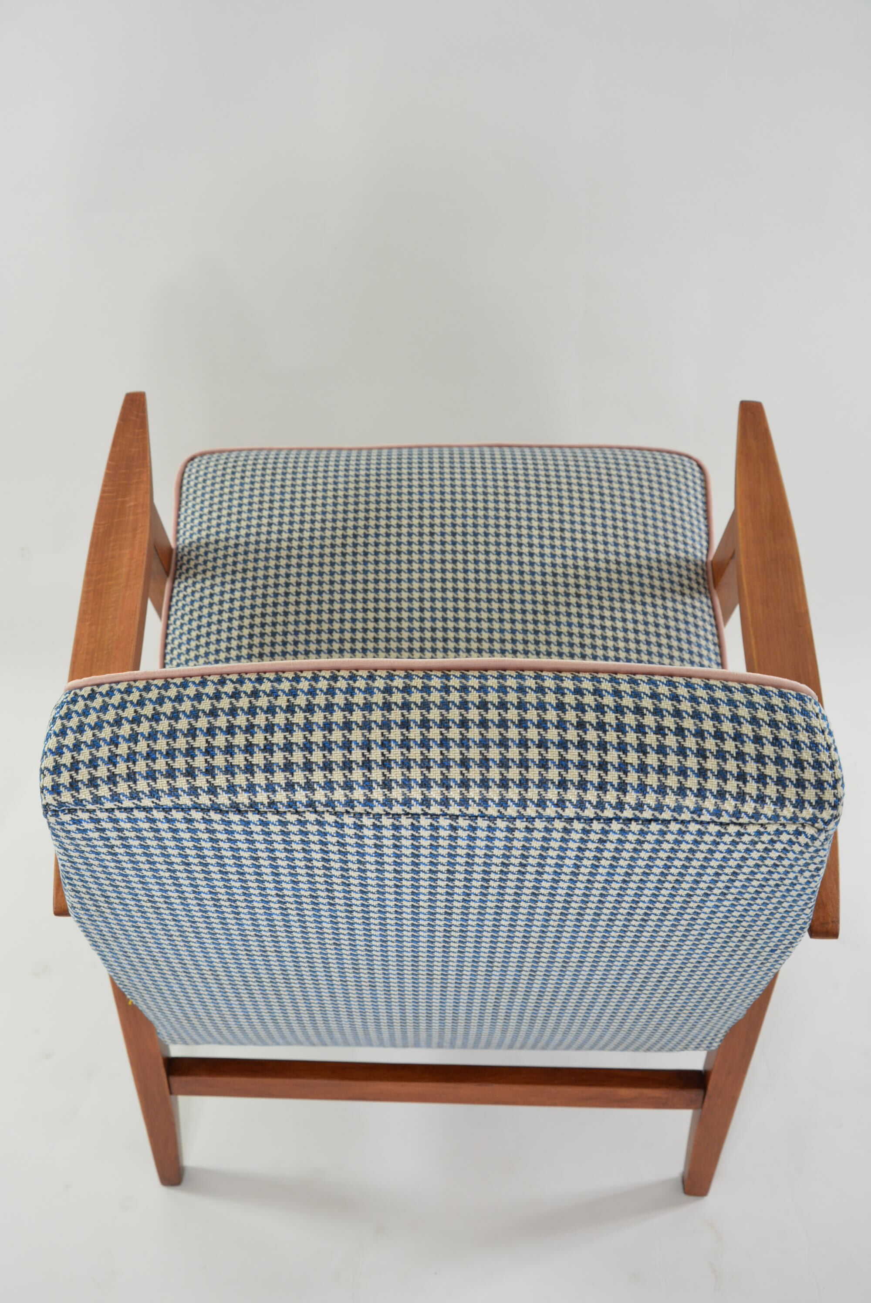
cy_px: 652
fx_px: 1413
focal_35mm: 39
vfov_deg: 49.5
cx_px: 436
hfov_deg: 34.3
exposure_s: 1/60
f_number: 5.6
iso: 500
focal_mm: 26
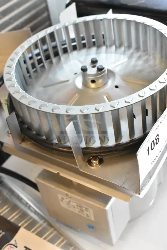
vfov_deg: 41.1
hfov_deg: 28.1
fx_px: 334
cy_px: 125
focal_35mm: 48
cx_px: 84
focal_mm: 32
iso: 6400
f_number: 6.3
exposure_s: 1/160
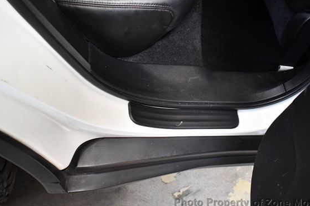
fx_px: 327
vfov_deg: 35.0
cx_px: 168
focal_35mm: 38
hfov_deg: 50.7
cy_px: 95
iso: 4000
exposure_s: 1/60
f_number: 3.8
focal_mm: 22
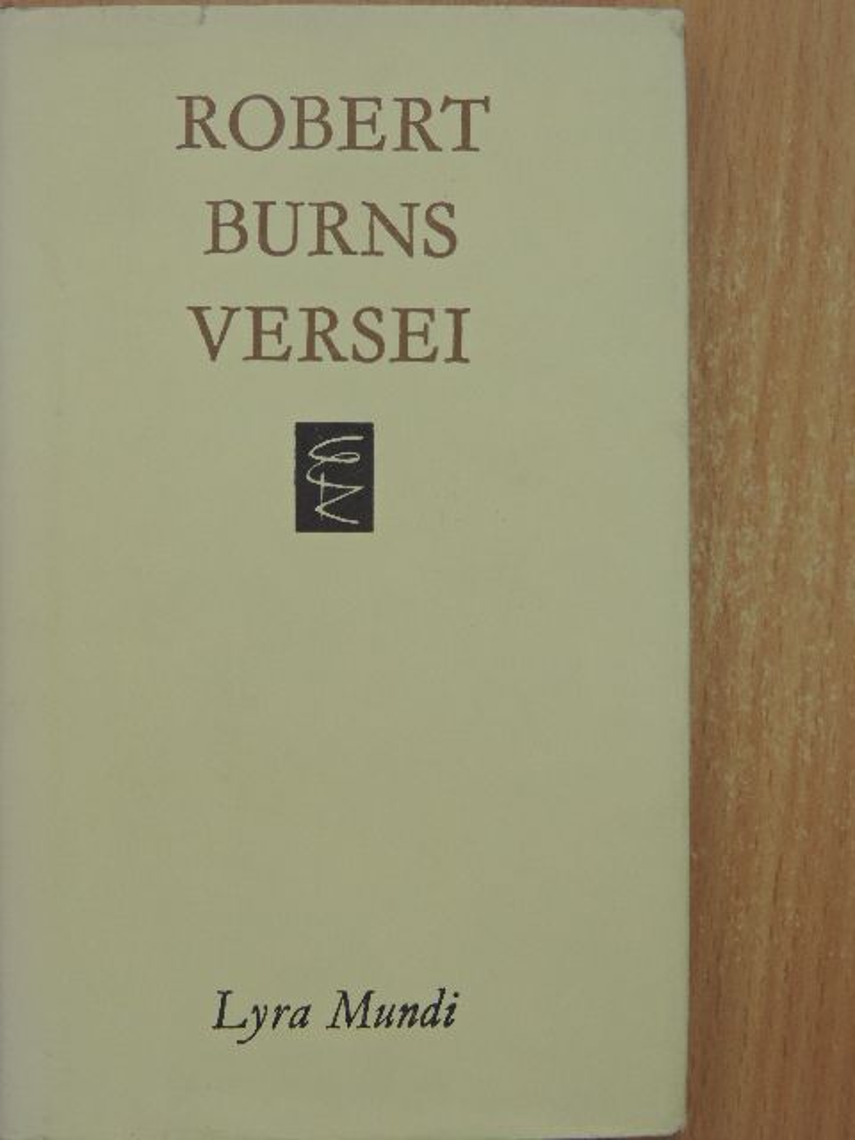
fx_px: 2305
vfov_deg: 27.8
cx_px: 428
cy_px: 570
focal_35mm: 70
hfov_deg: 21.0
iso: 280
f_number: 3.9
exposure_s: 1/60
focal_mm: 12.4
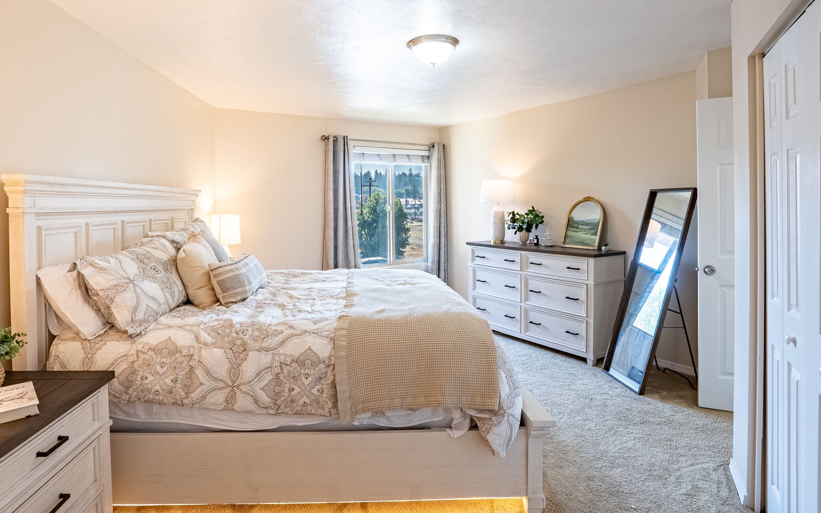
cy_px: 212
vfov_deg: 59.3
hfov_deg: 84.8
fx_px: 447
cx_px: 366
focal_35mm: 20
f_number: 8
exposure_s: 1/500
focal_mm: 16
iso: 400
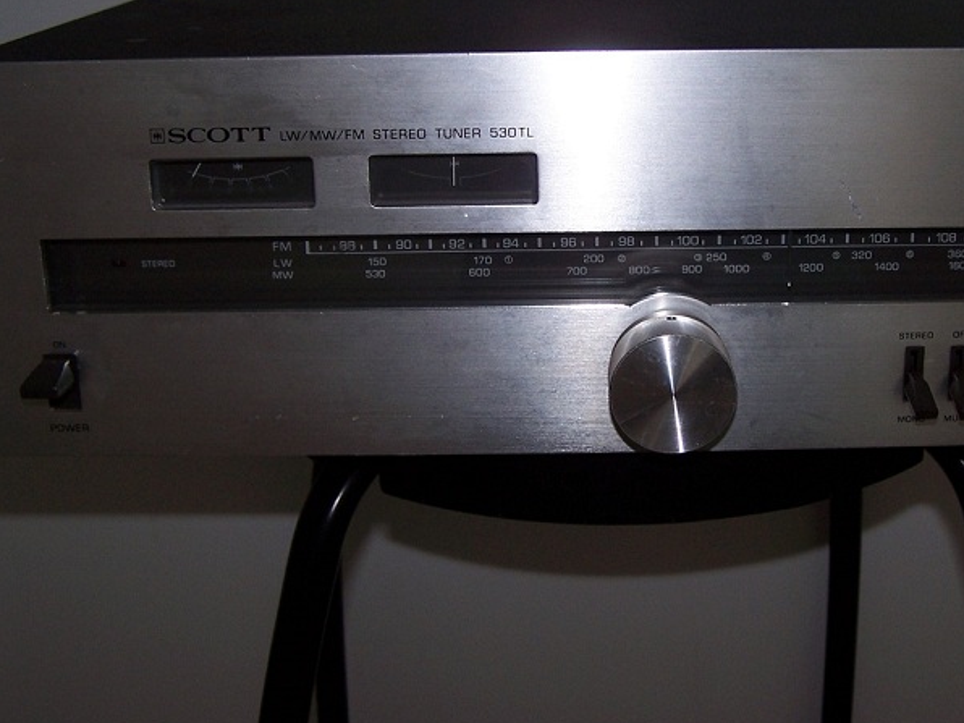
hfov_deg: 37.2
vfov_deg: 28.5
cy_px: 285
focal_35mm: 51
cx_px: 618
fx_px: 1420
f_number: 2.8
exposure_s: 1/60
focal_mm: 6.3
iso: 80
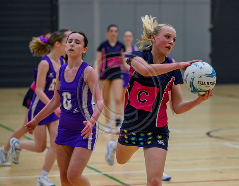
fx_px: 1142
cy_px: 91
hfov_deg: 11.9
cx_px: 144
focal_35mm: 163
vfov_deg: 9.3
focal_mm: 140
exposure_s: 1/1000
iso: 6400
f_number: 3.5
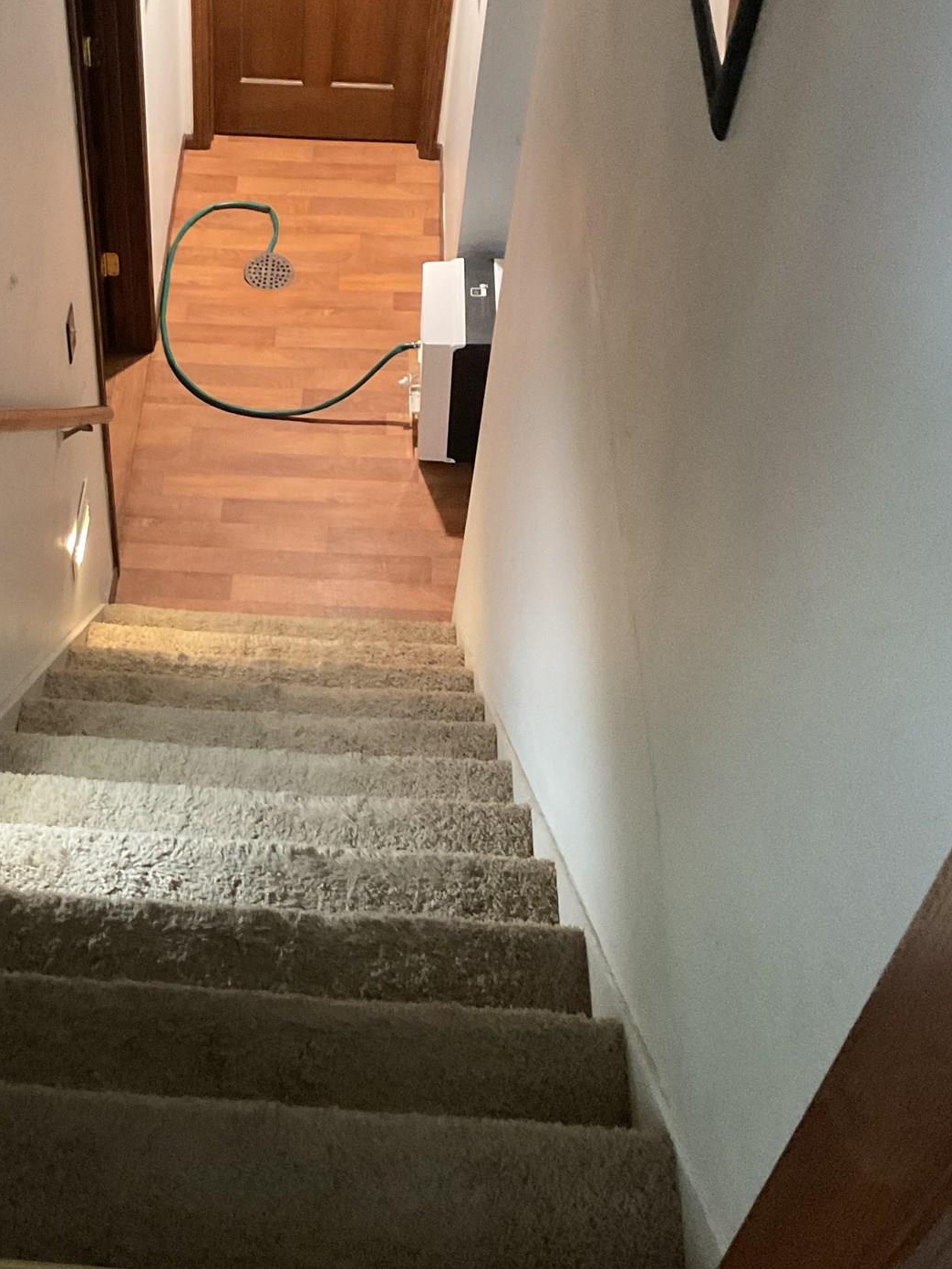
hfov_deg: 29.8
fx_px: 1760
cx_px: 250
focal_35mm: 48
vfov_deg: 39.5
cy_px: 512
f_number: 1.8
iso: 500
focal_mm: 3
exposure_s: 1/30
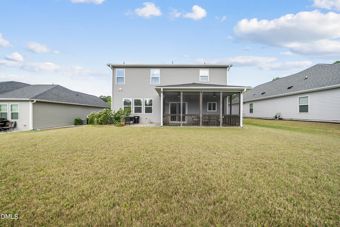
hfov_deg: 112.6
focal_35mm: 12
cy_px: 114
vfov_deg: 90.1
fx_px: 113
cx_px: 170
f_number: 7.1
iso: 80
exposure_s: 1/160
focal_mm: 12
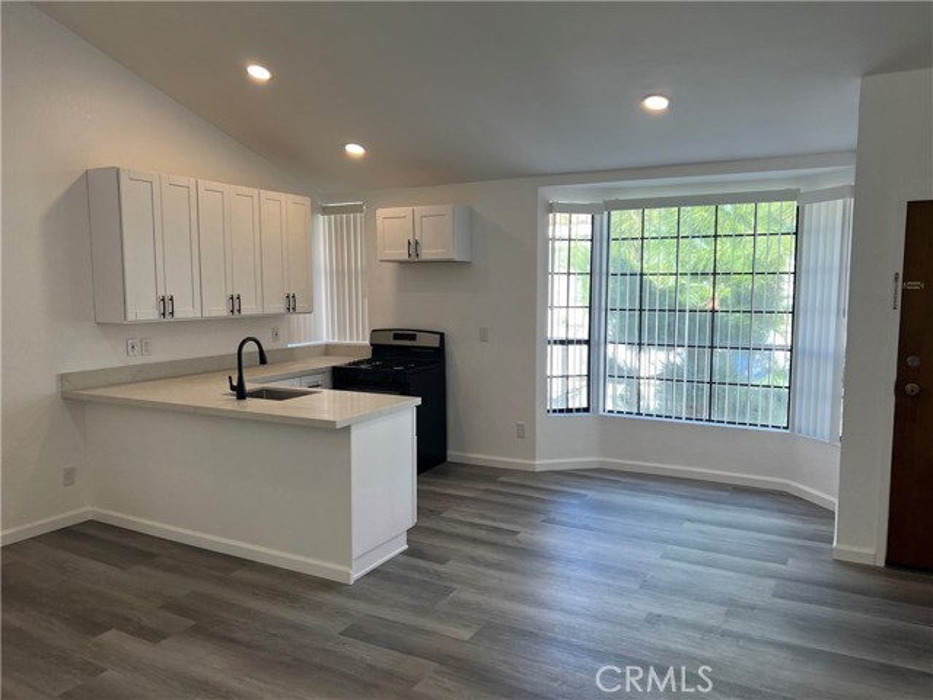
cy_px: 350
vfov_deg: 53.1
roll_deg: -0.1
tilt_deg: -6.1
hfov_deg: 67.3
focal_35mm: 26
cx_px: 466
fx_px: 701
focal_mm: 5.7
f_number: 1.5
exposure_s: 1/158
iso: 50
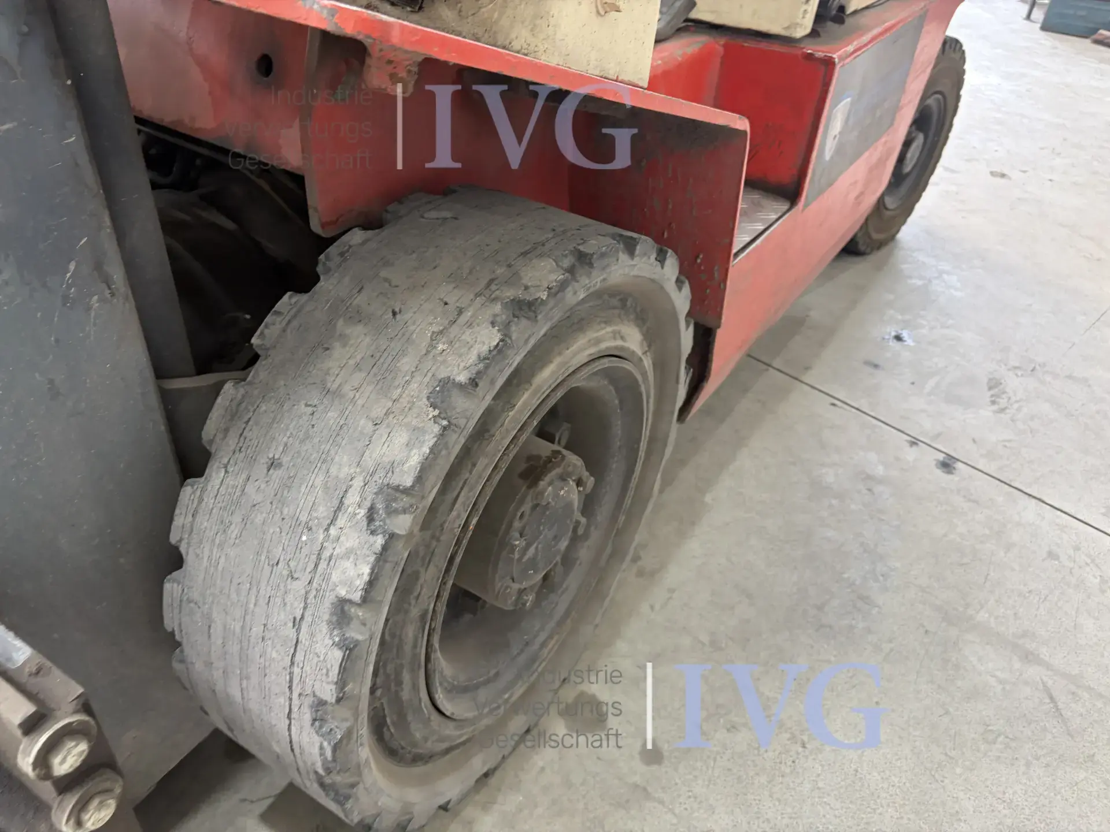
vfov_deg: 53.1
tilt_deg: -34.4
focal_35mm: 26
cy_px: 416
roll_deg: -5.7
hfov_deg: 67.3
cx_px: 555
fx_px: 834
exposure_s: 1/50
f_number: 1.6
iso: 160
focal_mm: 5.96
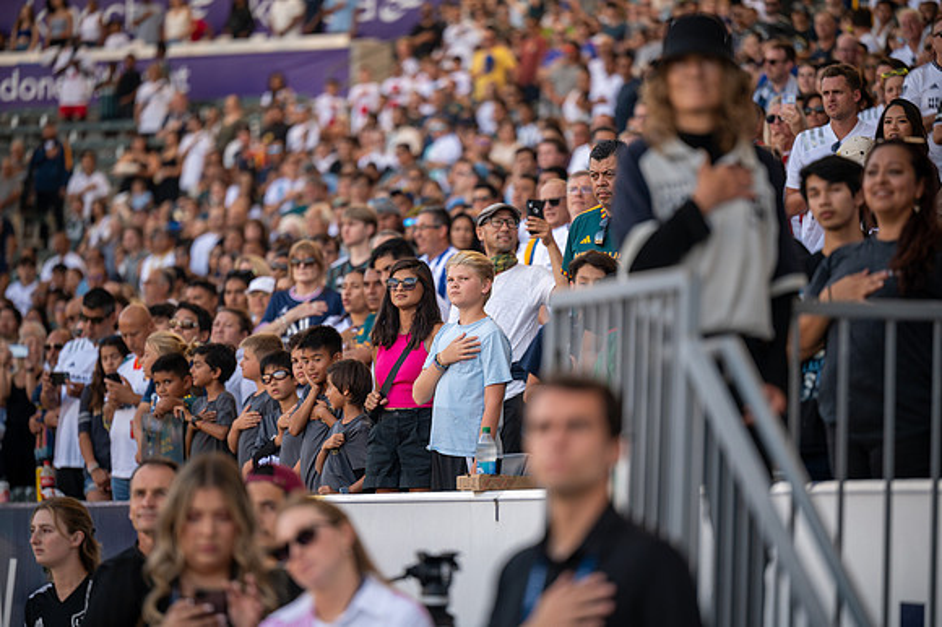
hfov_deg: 10.3
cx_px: 471
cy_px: 314
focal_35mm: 200
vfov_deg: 6.9
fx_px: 5230
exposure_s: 1/1000
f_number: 2.8
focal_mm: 200
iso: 360
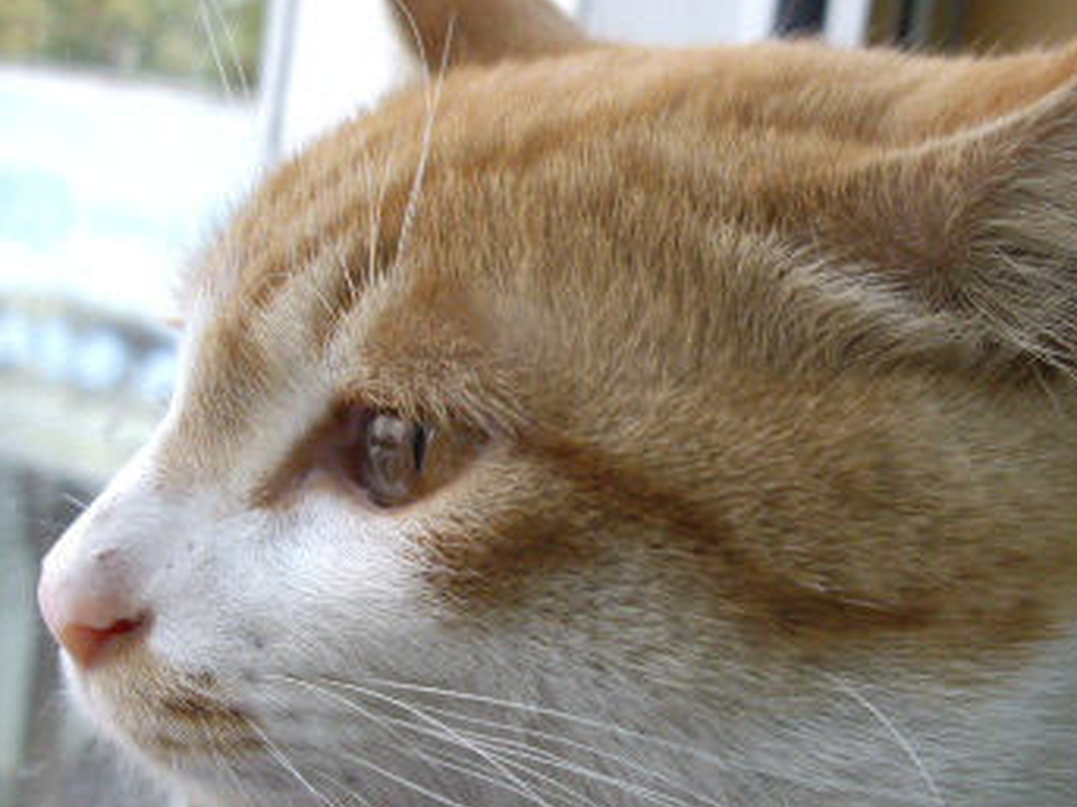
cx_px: 593
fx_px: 2208
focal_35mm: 71
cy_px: 493
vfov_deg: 20.7
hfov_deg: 27.4
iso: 400
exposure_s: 1/60
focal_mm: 7.9
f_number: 2.8
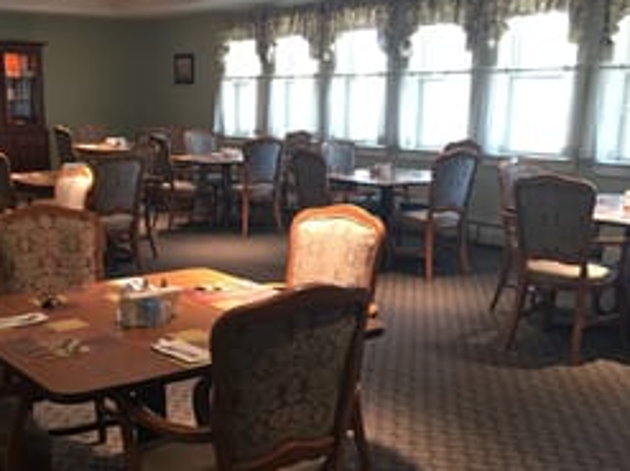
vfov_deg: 30.7
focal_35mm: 47
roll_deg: -0.3
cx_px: 232
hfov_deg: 40.1
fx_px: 855
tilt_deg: -14.3
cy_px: 303
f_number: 2.2
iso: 200
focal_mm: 4.15
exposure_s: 1/30
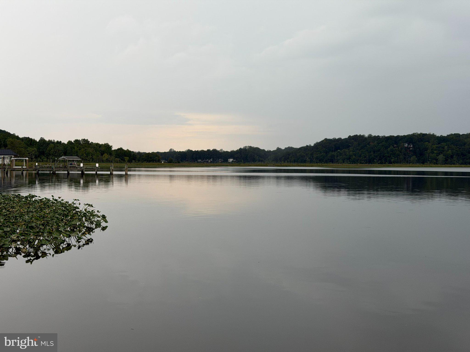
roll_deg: -0.5
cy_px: 176
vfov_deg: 30.3
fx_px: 652
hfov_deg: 39.7
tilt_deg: -1.6
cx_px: 235
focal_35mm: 48
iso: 64
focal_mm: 6.76
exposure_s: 1/418
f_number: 1.78
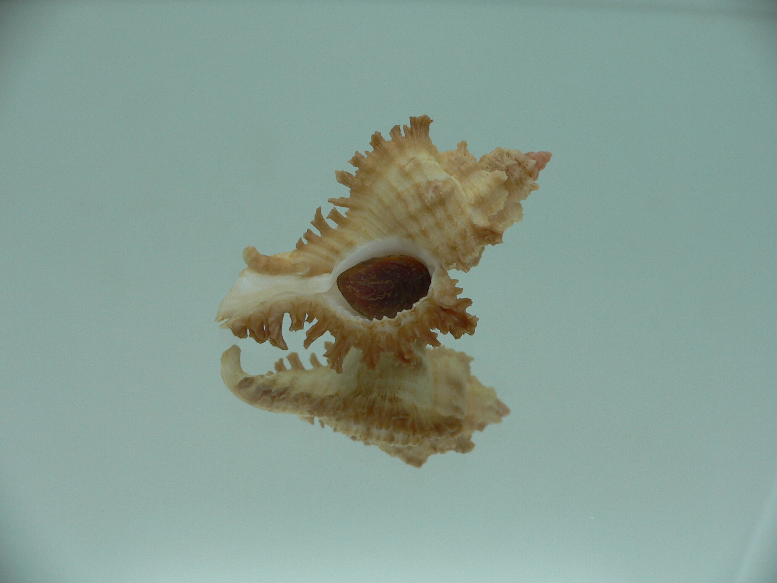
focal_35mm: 35
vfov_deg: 40.7
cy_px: 292
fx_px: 786
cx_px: 388
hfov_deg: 52.6
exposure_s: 1/60
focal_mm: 4.6
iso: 80
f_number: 2.8
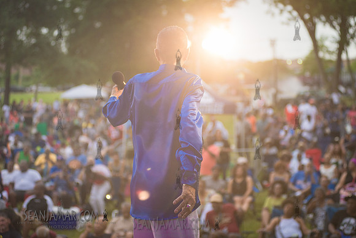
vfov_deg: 17.1
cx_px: 178
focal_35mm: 80
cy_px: 119
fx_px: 791
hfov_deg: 25.4
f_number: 3.5
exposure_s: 1/400
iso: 1250
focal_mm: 80
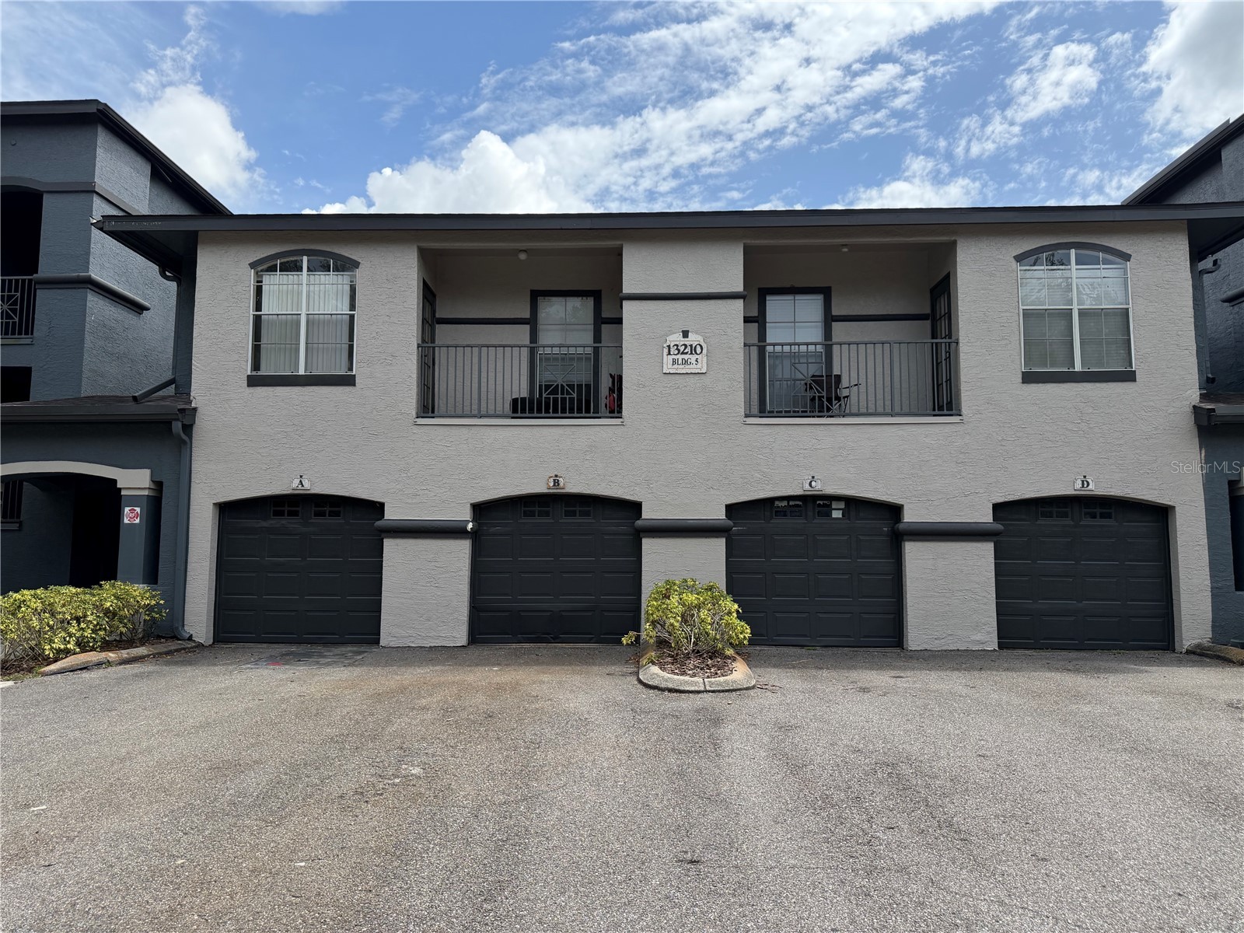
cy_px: 466
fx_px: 862
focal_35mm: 24
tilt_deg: +5.6
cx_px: 622
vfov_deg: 56.8
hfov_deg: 71.6
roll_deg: +0.7
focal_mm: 6.76
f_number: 1.78
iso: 100
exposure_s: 1/5319
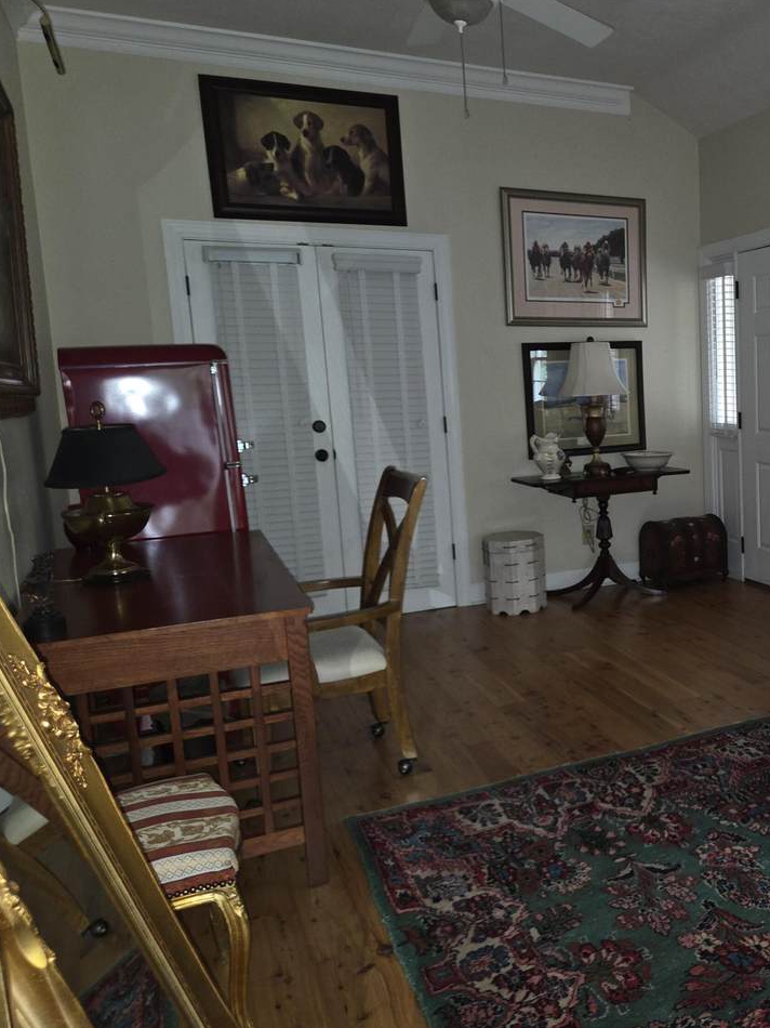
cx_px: 668
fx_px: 920
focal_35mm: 31
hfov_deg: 42.3
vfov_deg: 58.4
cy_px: 515
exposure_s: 1/12
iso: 200
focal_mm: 5.4
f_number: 1.8
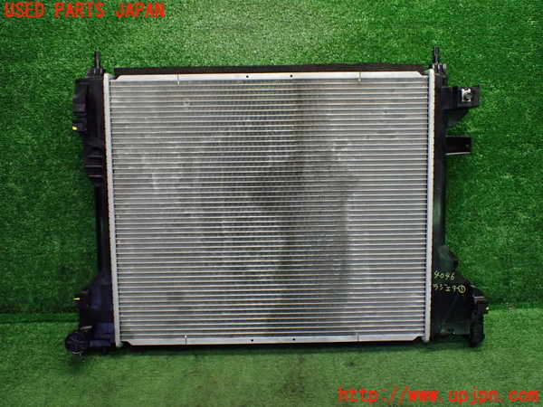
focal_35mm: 30
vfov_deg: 46.8
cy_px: 204
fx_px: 471
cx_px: 272
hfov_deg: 60.0
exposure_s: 1/125
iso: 500
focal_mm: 5.4
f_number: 2.3
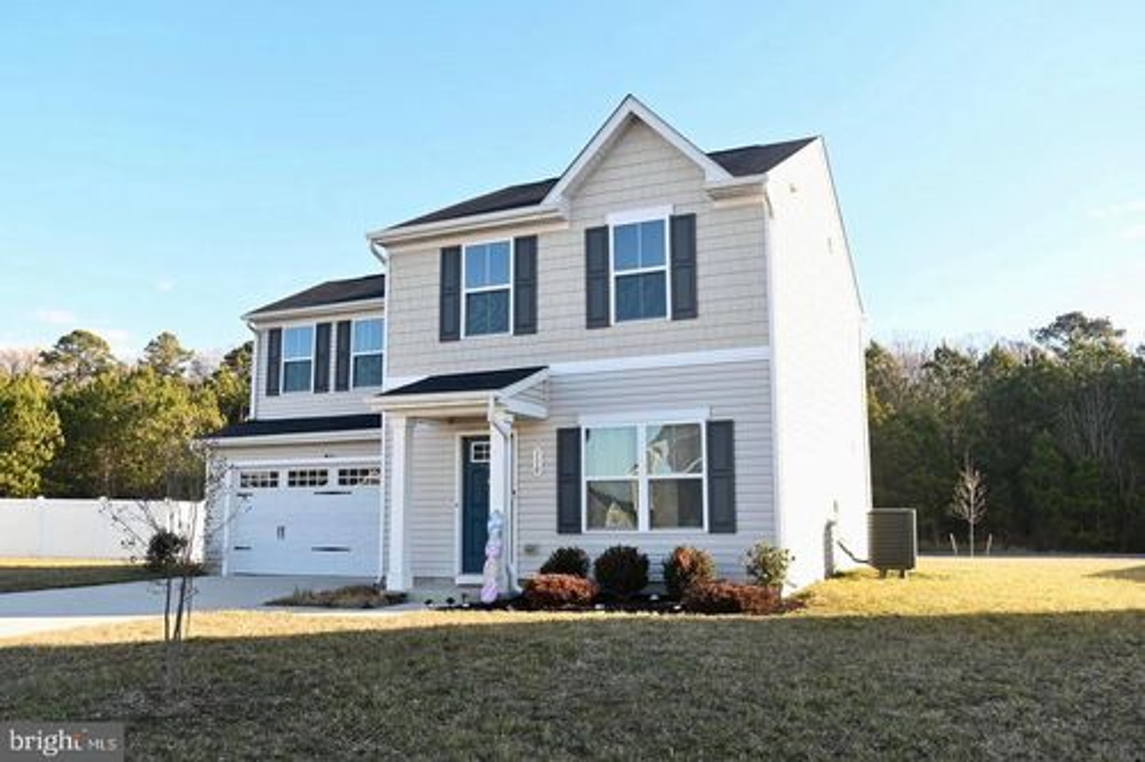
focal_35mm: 30
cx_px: 572
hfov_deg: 61.9
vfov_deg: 43.6
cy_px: 381
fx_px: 954
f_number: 6.3
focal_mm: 20
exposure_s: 1/320
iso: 320
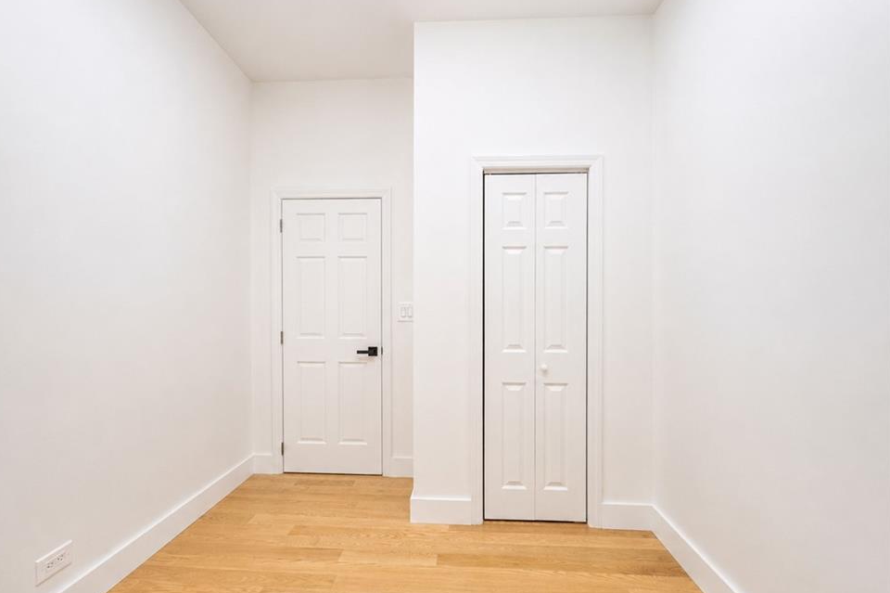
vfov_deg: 73.7
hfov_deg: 96.7
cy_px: 306
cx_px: 419
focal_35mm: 16
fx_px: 395
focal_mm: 10
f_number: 7.1
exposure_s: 1/80
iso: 2000
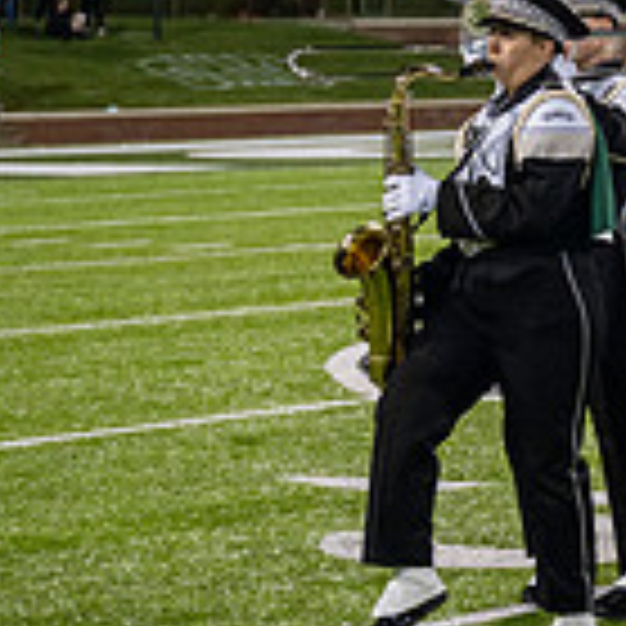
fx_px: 3478
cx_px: 1135
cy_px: 191
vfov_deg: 10.3
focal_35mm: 170
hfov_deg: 9.7
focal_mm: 48
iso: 1250
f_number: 3.2
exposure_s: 1/500
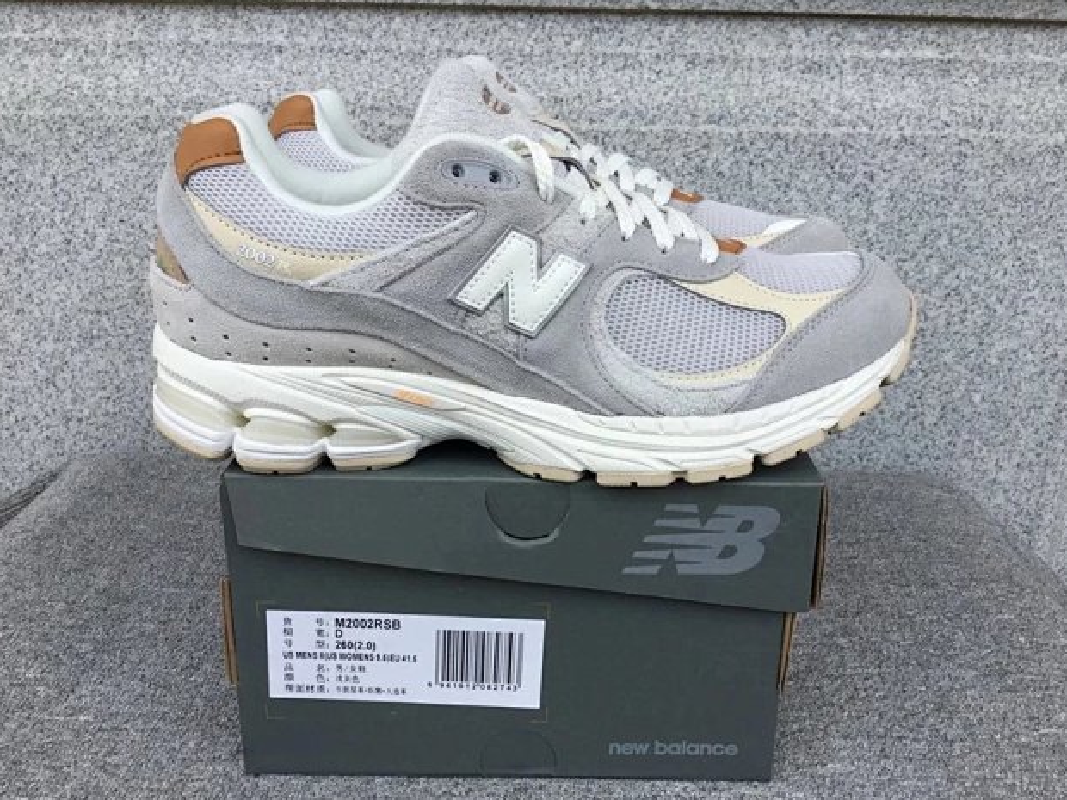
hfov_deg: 56.8
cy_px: 404
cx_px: 542
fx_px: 986
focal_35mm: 32
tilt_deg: -19.8
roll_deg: -0.9
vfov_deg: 44.2
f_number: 2.4
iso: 25
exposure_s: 1/494
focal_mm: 3.3
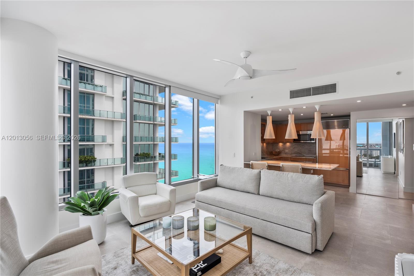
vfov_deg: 70.4
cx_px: 207
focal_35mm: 17
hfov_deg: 93.3
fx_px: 195
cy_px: 138
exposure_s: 1/13
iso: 100
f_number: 9
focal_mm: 17
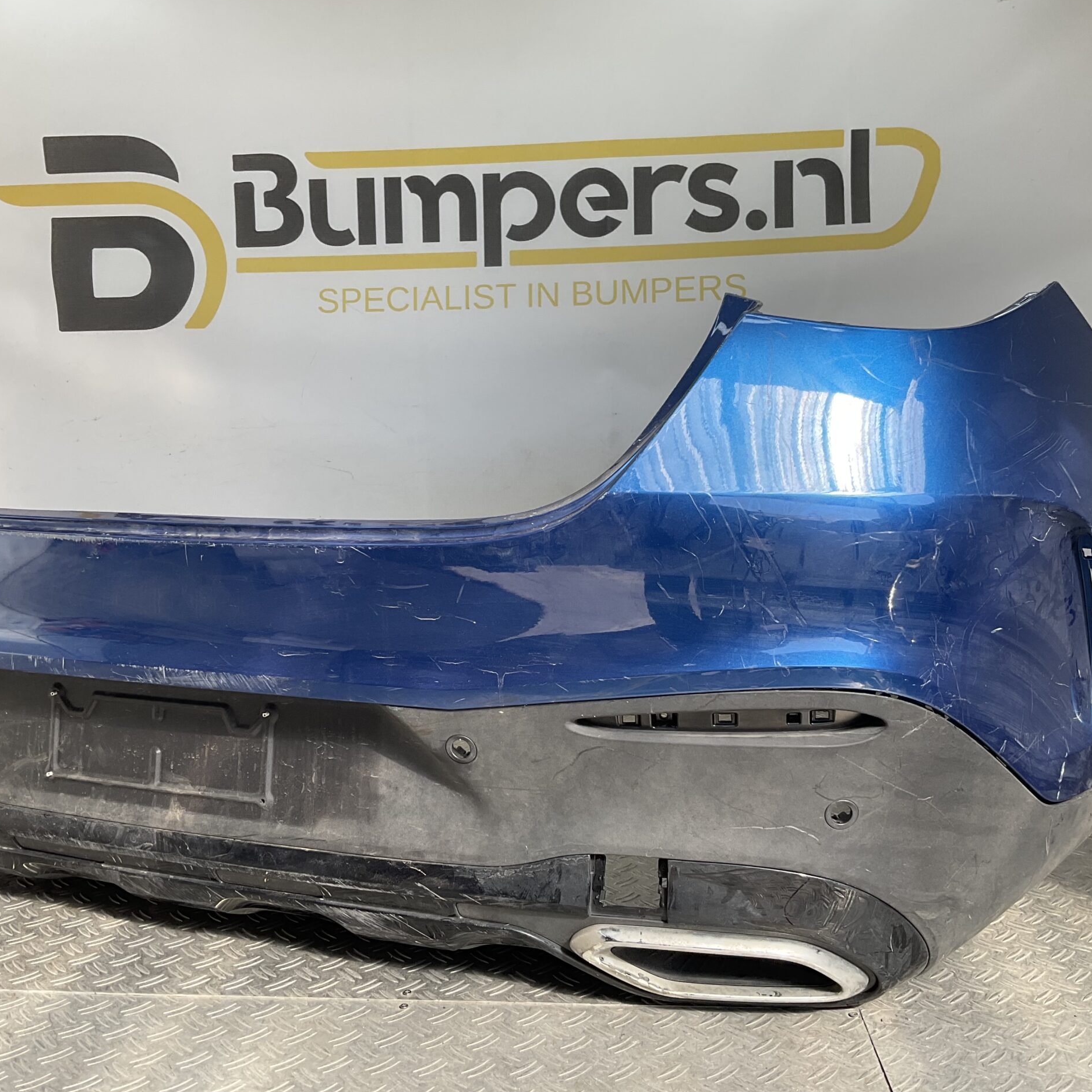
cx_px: 510
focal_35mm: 35
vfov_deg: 47.2
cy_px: 542
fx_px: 1249
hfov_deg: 47.2
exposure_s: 1/291
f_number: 1.8
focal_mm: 3
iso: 16
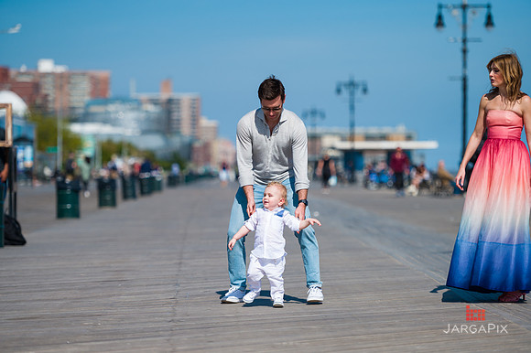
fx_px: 2211
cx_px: 266
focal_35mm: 150
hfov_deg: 13.7
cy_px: 176
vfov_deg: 9.1
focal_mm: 150
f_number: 3.2
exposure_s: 1/6400
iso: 200
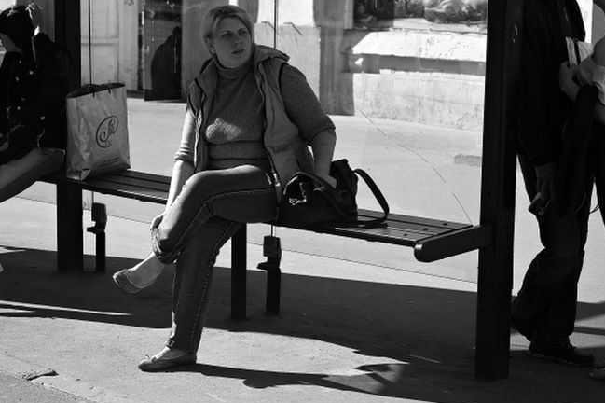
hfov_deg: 19.6
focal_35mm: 104
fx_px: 1747
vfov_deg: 13.2
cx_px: 270
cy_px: 188
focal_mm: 50
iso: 100
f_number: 2.8
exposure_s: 1/1000
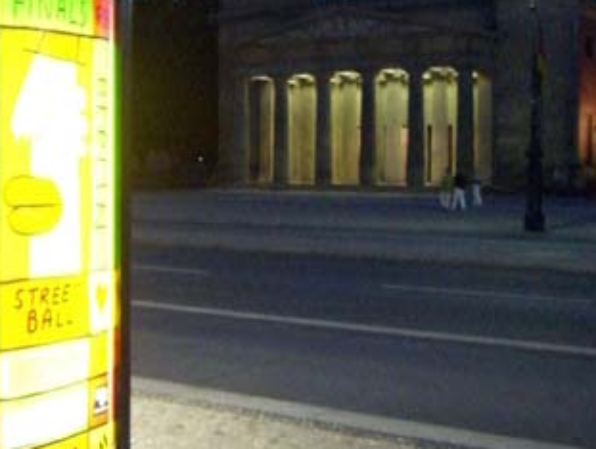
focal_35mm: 61
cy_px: 199
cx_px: 253
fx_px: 1051
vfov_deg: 24.1
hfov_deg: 31.6
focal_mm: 6.2
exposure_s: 1/15
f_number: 2.7
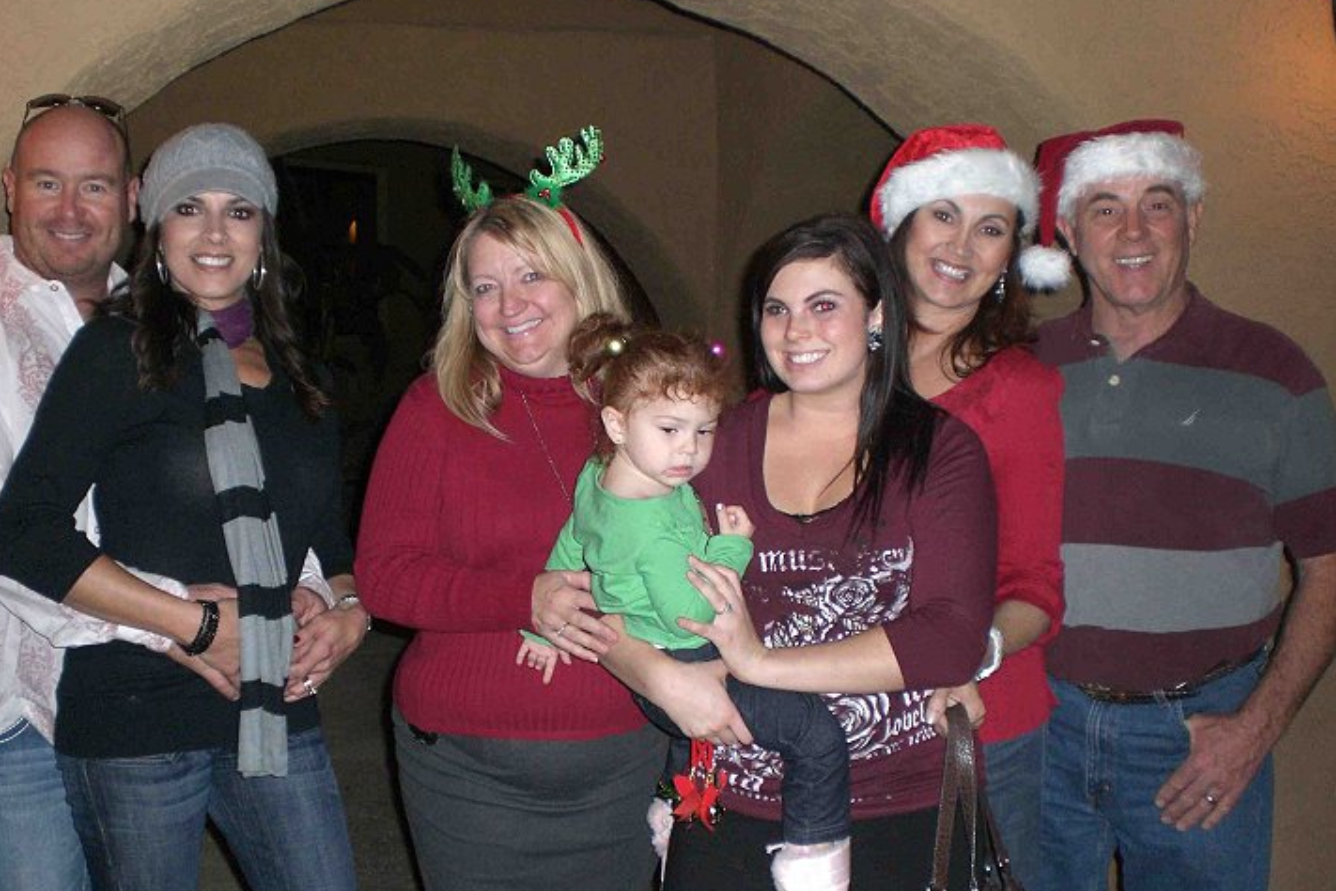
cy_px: 449
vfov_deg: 33.4
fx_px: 1484
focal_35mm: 40
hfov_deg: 48.5
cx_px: 663
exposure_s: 1/60
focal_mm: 6.3
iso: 200
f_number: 3.1
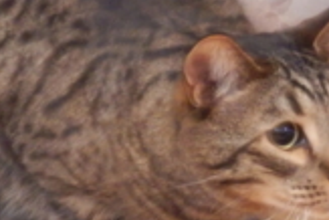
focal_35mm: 393
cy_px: 101
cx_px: 137
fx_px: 3595
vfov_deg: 3.5
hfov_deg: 5.2
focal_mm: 27.5
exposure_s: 1/4
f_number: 5.5
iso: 1600
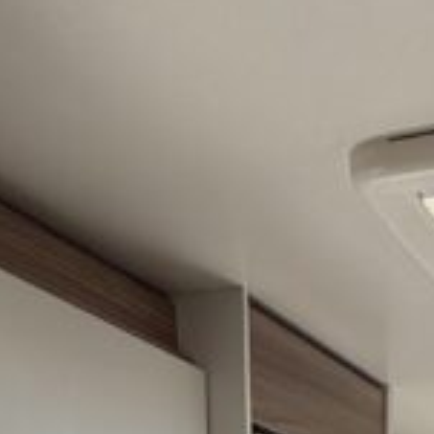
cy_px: 1086
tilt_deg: -17.4
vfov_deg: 13.7
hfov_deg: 20.4
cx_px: 356
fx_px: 1192
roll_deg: -0.7
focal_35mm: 84
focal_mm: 2.22
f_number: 2.2
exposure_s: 1/221
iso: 64
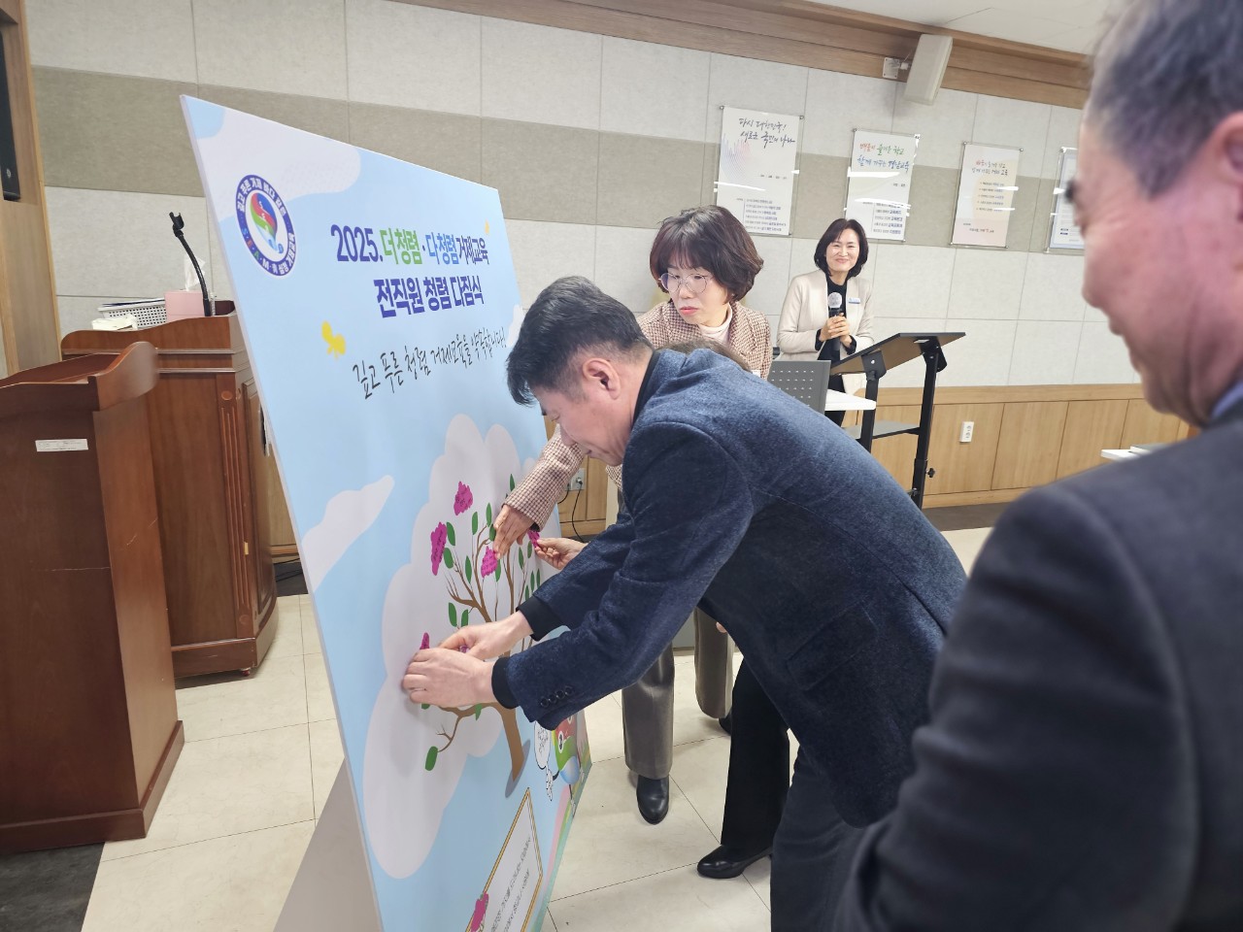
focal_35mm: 23
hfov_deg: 73.9
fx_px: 826
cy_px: 466
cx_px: 622
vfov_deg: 58.9
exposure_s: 1/60.2
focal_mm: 6.3
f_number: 1.7
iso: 160
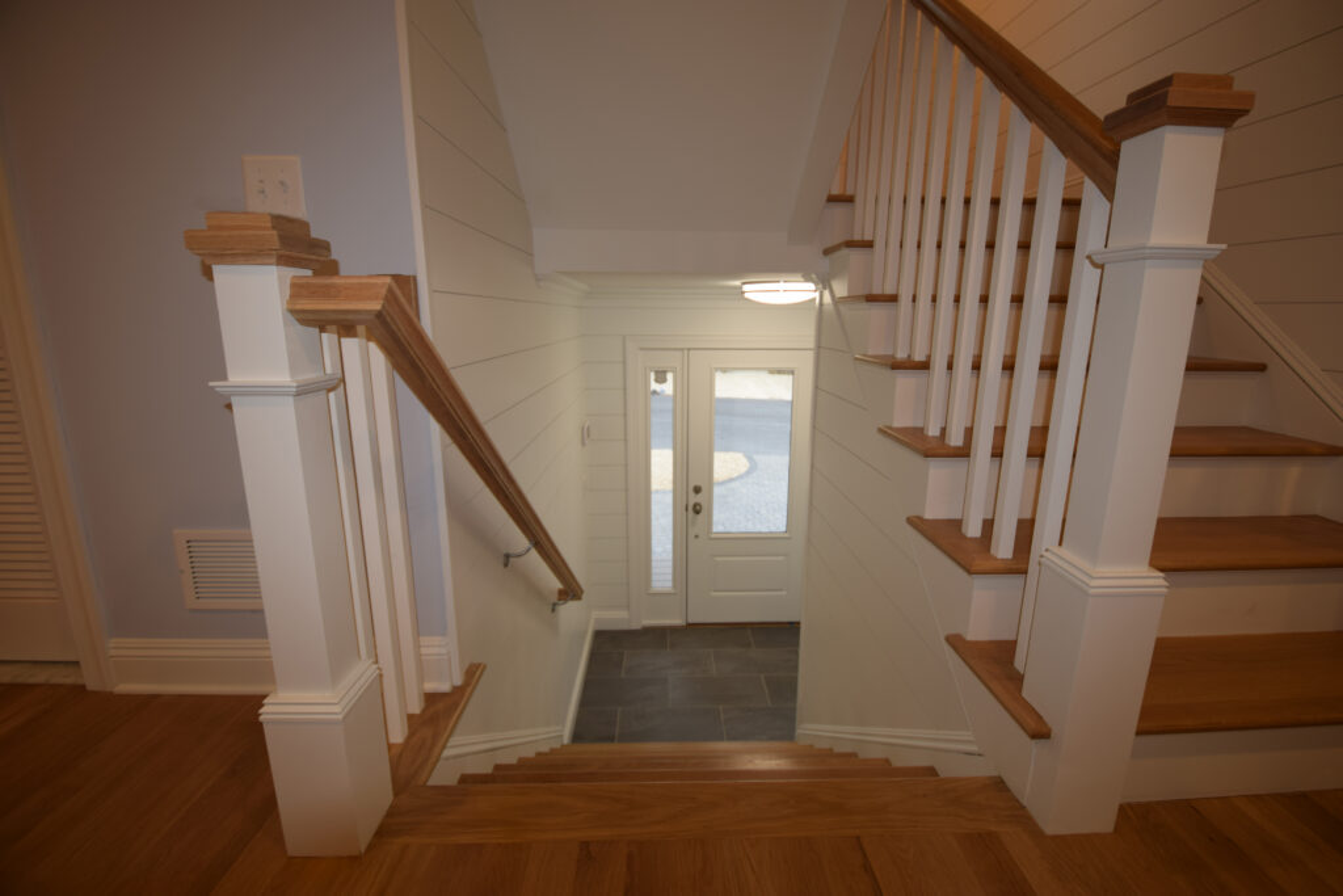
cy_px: 448
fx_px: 560
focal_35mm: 15
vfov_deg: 77.3
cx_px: 672
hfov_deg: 100.4
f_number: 3.5
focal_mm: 10
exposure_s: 1/30
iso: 100
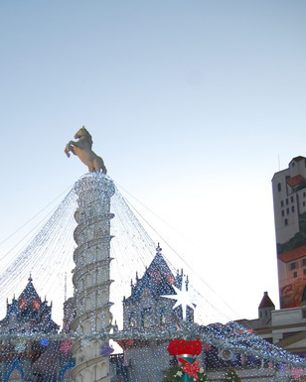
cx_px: 91
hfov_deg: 32.3
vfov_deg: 37.6
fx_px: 521
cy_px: 345
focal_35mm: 46
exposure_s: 1/100
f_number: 3.5
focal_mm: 18
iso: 400
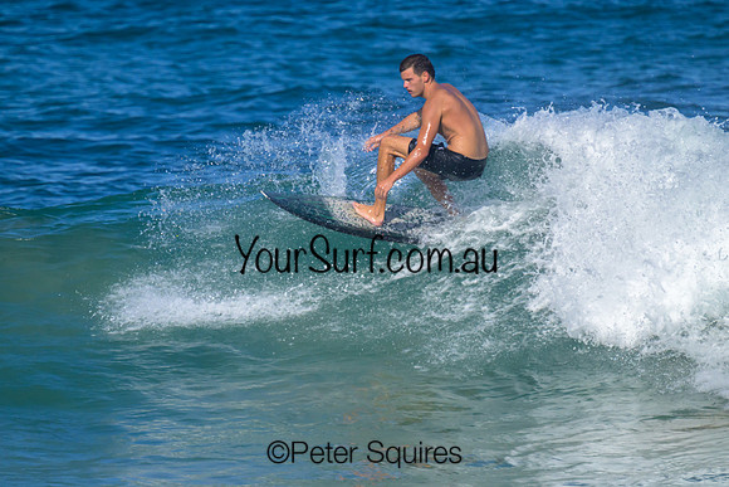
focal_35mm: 770
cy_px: 328
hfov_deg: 2.7
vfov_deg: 1.8
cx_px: 381
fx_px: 15605
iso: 800
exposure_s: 1/2000
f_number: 8
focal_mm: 560
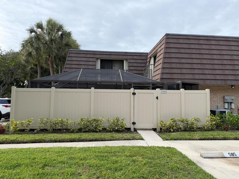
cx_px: 120
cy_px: 90
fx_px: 166
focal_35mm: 24
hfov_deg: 71.6
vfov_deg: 56.8
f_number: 1.78
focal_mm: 6.76
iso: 80
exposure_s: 1/1727
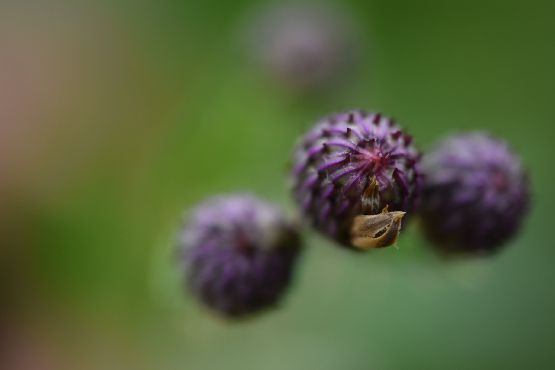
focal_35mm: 128
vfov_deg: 10.8
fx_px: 1965
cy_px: 185
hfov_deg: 16.1
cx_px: 278
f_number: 4.8
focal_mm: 85
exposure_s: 1/1250
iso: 400
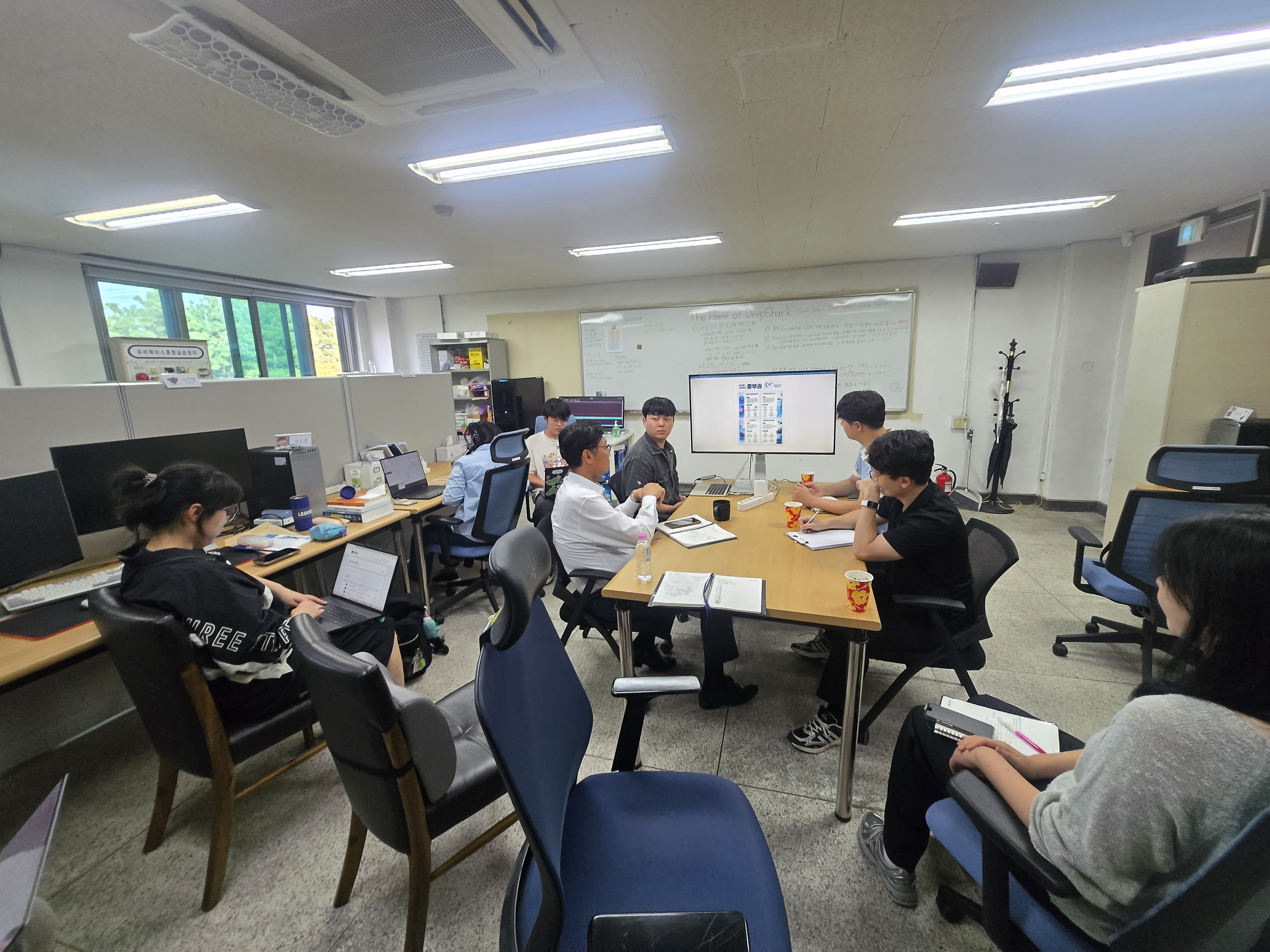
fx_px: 477
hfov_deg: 106.2
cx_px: 635
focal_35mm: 13
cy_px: 476
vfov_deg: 89.9
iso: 125
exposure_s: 1/60
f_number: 2.2
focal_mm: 1.7
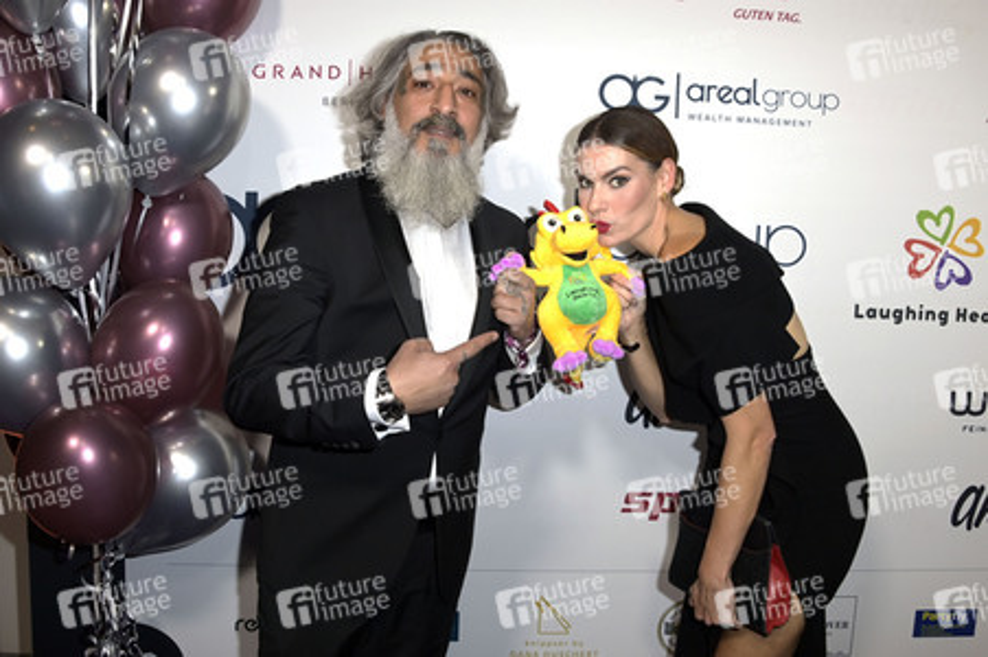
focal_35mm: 28
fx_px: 768
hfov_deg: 65.5
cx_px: 494
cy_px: 328
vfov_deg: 46.3
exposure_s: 1/250
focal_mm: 28
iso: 640
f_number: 5.6
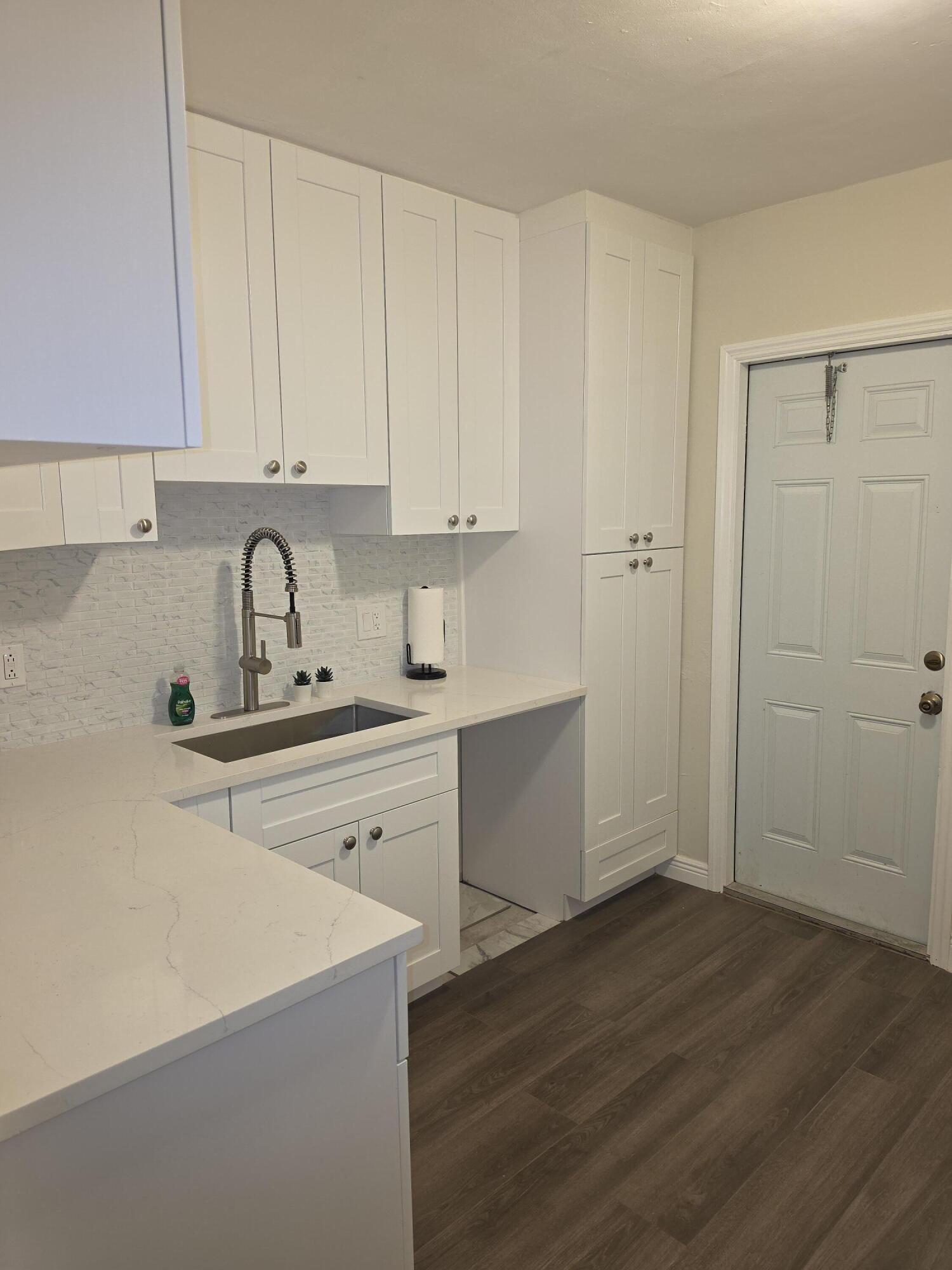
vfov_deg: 73.9
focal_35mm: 23
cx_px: 476
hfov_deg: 58.9
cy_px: 635
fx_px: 843
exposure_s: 1/60
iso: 64
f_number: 1.4
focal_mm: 6.5
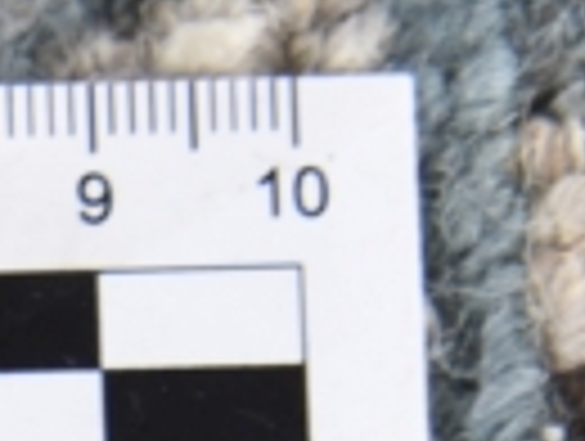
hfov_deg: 5.9
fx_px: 5401
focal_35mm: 319
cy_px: 1611
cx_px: -997
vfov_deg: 4.4
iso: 80
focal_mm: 40
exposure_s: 1/200
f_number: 9
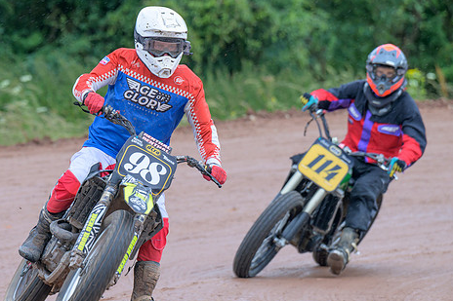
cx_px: 128
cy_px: 179
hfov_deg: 4.6
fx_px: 5585
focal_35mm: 444
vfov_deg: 3.1
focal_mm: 200
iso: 160
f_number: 4
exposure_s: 1/400
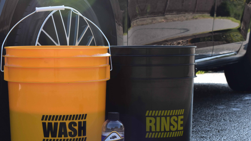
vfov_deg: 12.2
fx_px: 659
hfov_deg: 21.5
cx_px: 104
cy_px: 105
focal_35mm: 99
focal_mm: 46
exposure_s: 1/200
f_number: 10
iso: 400
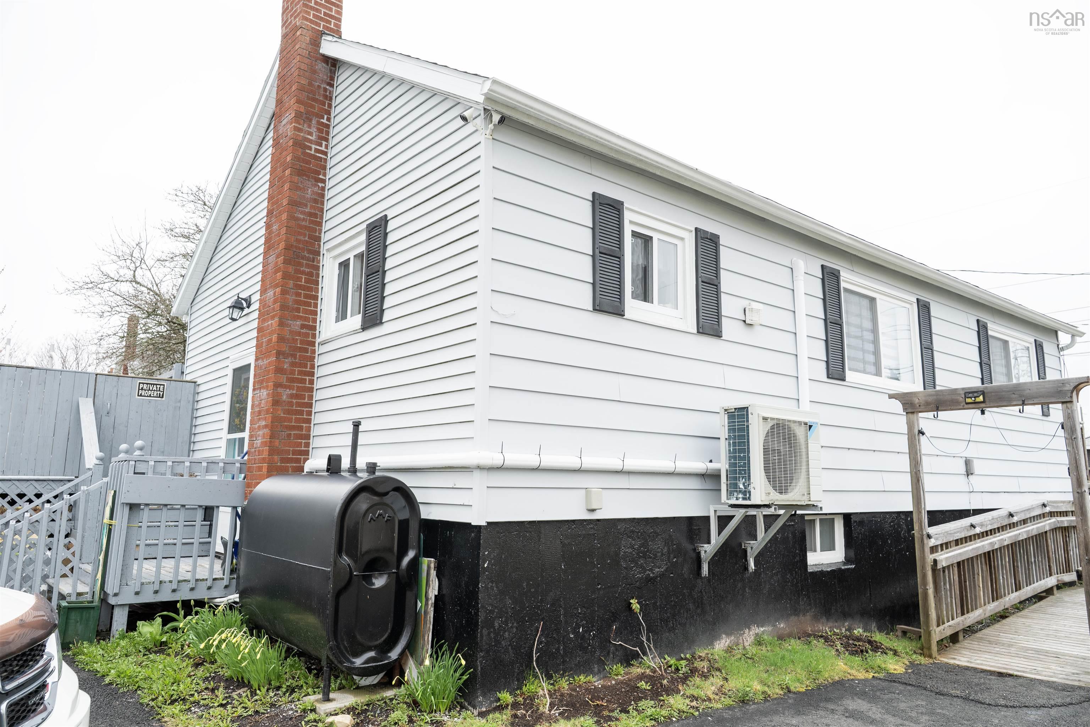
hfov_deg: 73.7
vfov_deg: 53.1
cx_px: 545
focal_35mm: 24
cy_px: 364
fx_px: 727
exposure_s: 1/500
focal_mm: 24
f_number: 5.6
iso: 200
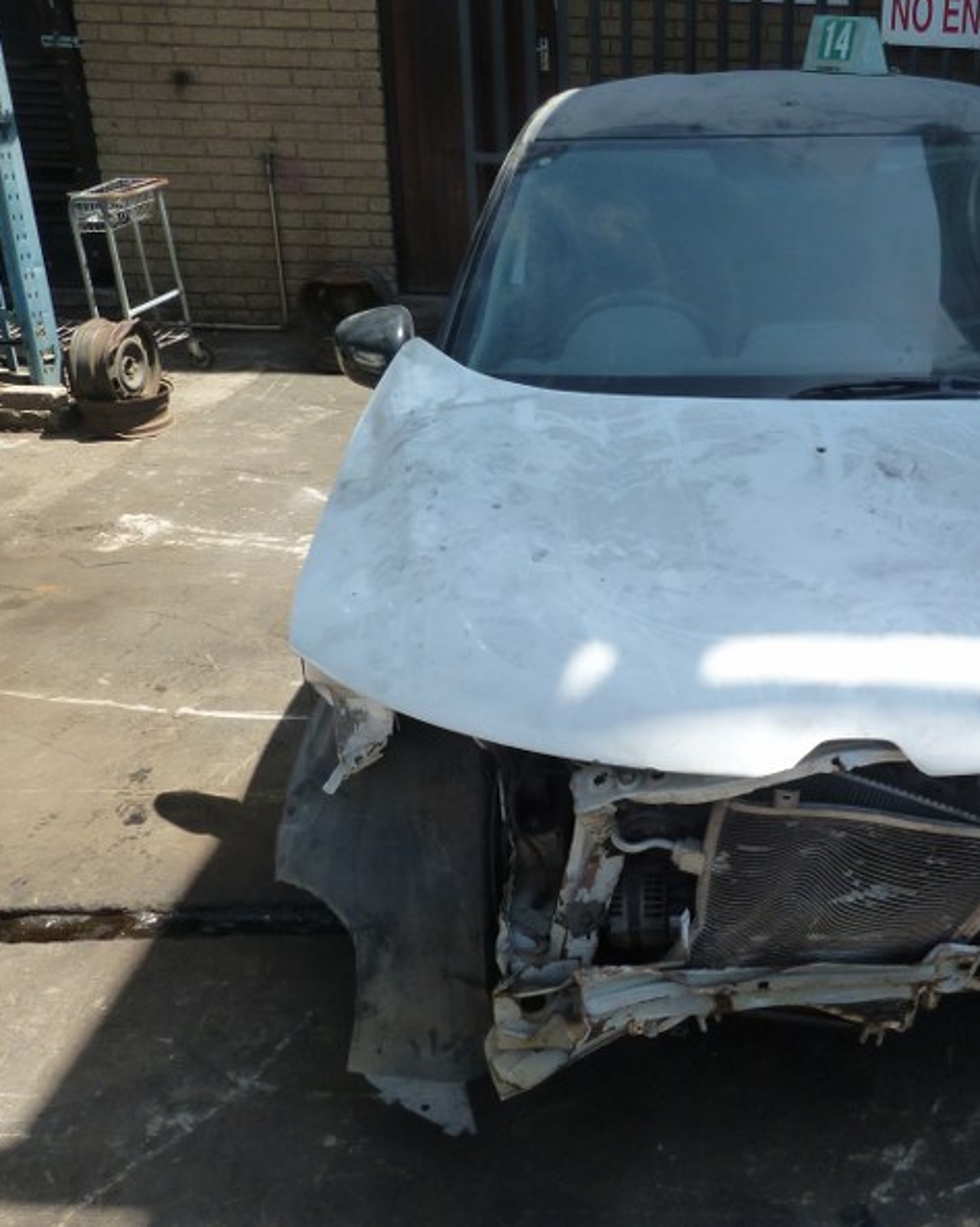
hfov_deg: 42.7
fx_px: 1197
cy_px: 616
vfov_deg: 54.2
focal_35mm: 33
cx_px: 767
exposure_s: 1/250
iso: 125
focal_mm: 4.5
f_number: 4.5
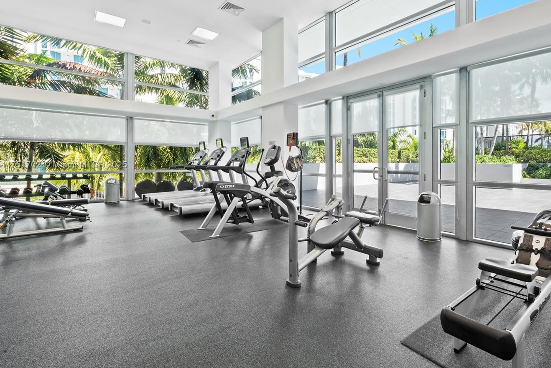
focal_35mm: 17
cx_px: 328
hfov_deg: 92.2
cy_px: 166
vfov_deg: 70.3
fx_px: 260
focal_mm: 14
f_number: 8
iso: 560
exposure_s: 1/13
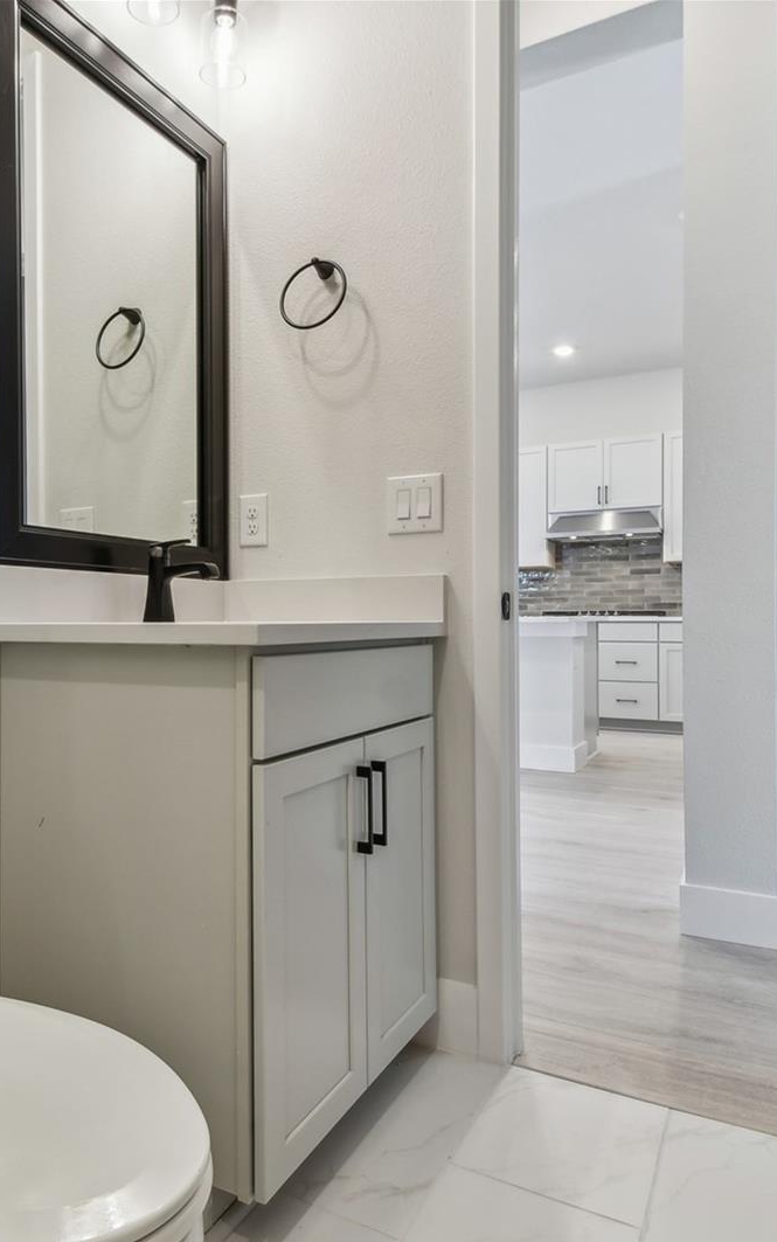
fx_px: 779
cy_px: 622
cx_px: 286
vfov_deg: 77.1
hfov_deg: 52.4
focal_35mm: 23
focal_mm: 10
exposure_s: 1/8
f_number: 7.1
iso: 100
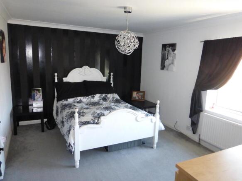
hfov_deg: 69.4
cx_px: 121
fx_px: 175
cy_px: 90
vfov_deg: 54.9
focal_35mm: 25
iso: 800
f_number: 3.3
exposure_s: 1/60
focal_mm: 4.3
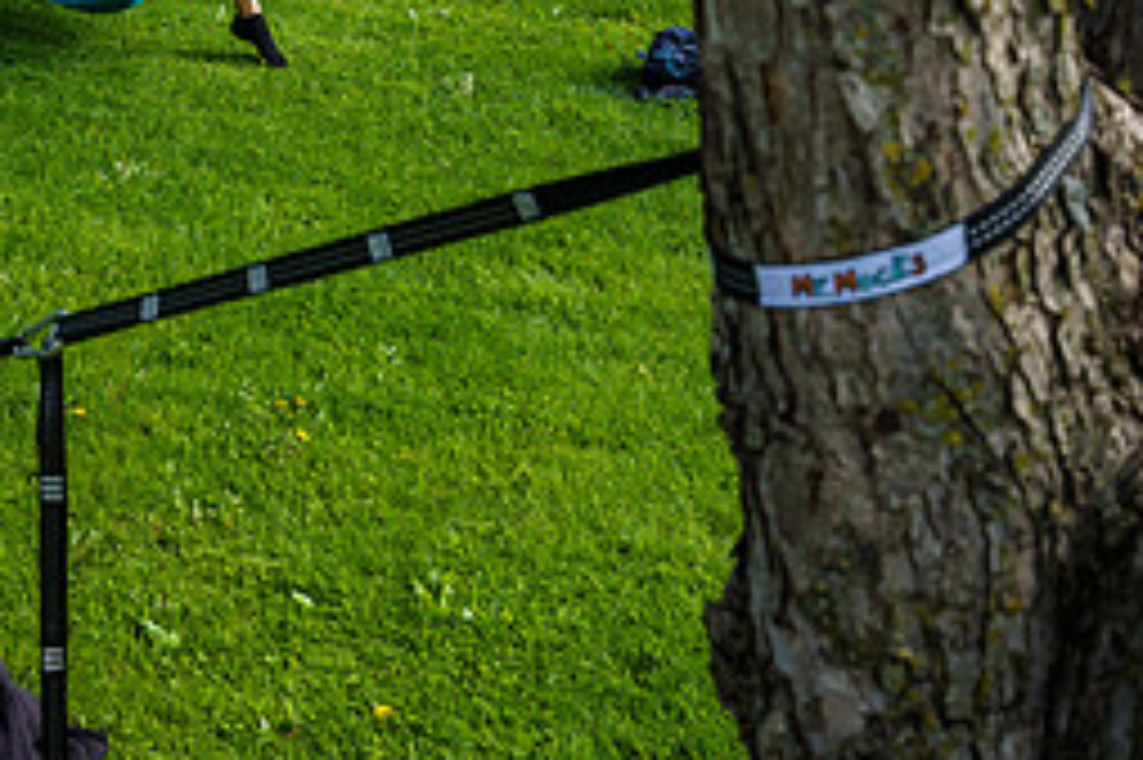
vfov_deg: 13.7
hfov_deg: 20.1
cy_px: 138
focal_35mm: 99
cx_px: 52
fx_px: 3141
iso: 400
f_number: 8
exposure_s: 1/320
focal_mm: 40
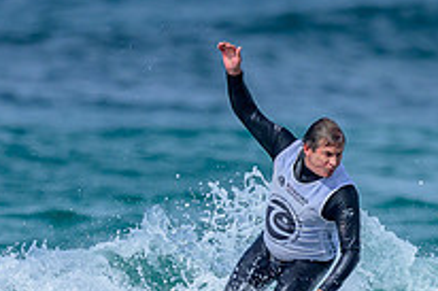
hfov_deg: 0.7
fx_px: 37686
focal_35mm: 3100
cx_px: 263
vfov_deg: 0.4
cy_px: 365
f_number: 6.3
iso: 200
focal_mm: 800
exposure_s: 1/2000
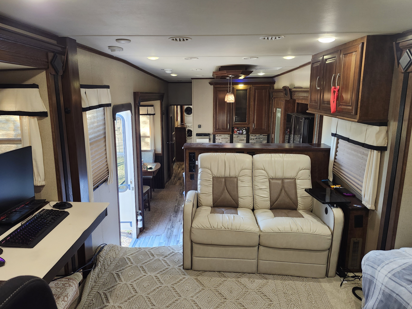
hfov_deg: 71.6
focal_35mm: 24
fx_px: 286
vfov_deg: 56.8
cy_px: 155
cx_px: 199
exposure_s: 1/120
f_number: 1.8
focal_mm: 5.54
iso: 640
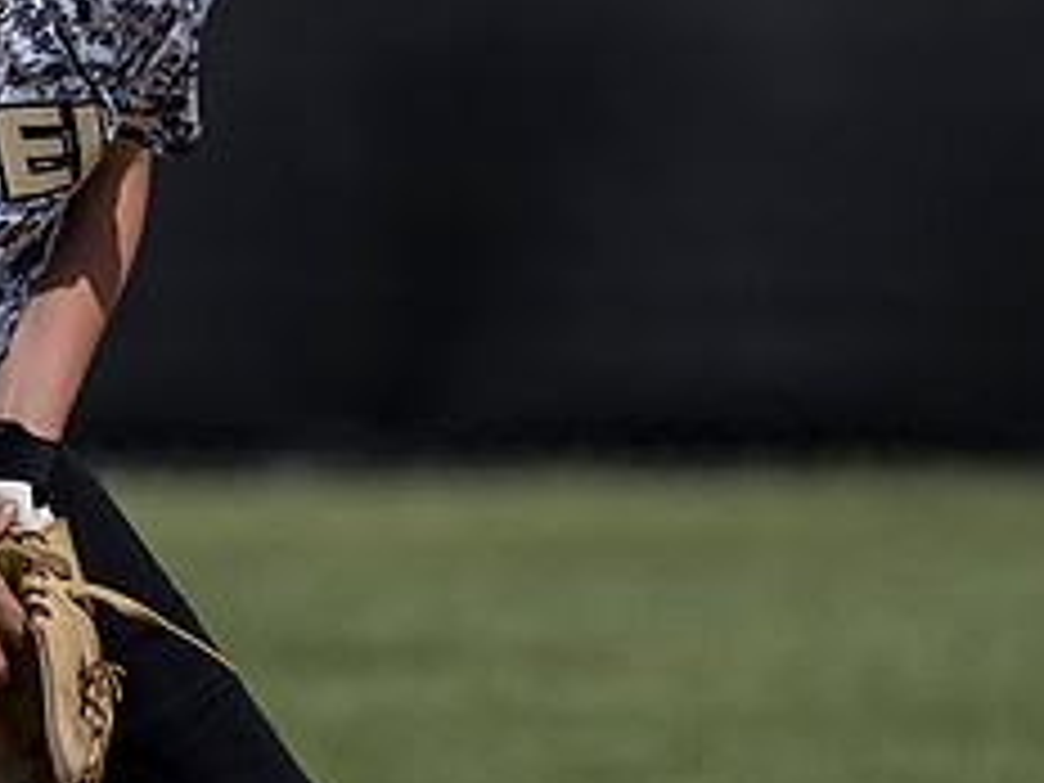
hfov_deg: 1.3
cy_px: 493
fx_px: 45390
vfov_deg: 1.0
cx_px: 243
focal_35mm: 1505
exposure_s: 1/2000
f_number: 4
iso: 200
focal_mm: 300
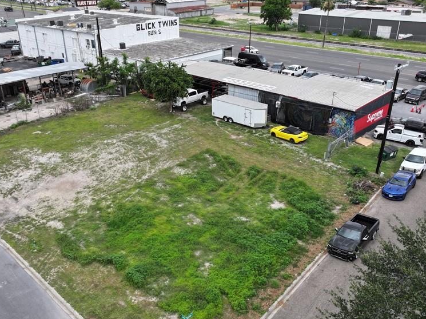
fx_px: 406
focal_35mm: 33
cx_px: 202
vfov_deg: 42.8
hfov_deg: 55.3
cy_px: 185
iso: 120
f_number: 2.8
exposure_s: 1/800
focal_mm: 12.29
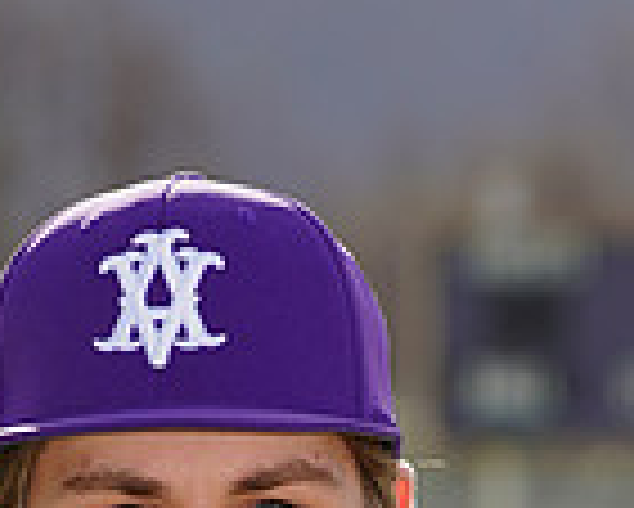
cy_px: 1191
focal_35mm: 874
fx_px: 16411
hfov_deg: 2.2
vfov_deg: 1.8
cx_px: 263
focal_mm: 226
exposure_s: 1/200
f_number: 9
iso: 100
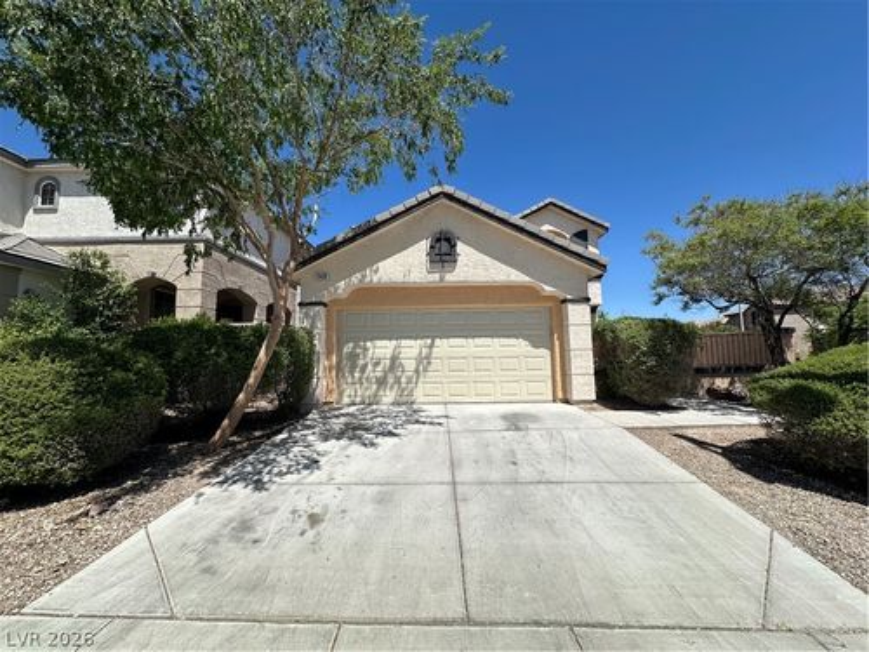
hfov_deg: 102.1
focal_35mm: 14
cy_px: 326
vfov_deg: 85.7
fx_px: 351
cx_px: 434
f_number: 2.2
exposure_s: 1/3205
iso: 50
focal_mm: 2.22
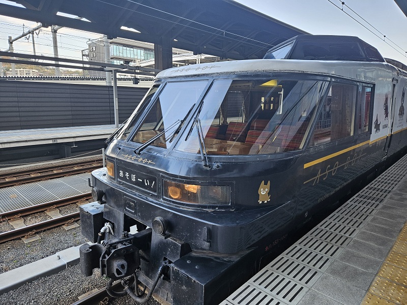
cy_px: 152
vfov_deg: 58.9
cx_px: 204
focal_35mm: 23
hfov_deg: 73.9
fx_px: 270
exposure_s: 1/100
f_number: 1.8
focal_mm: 5.4
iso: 40
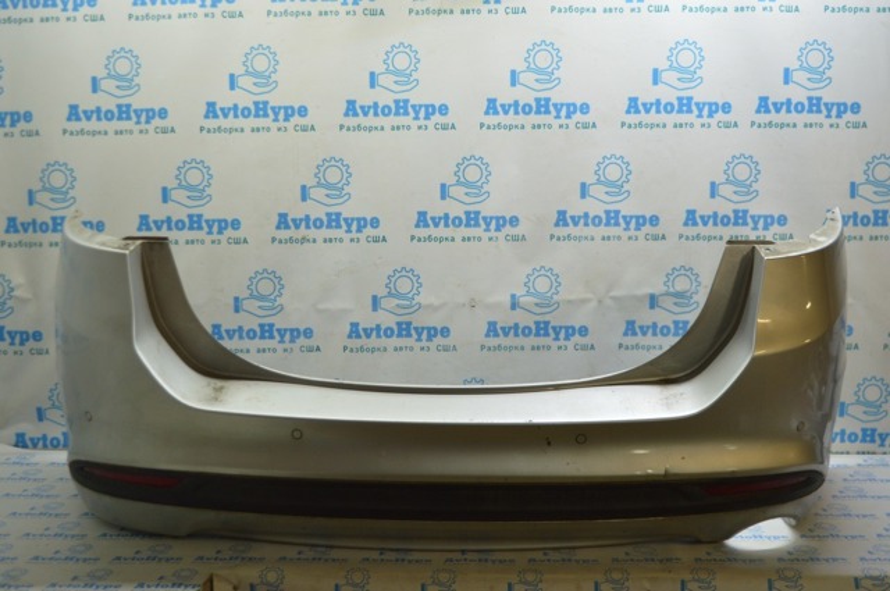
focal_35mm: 42
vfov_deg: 31.8
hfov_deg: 46.5
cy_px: 296
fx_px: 1037
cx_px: 445
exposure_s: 1/60
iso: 400
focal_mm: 28
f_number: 4.2
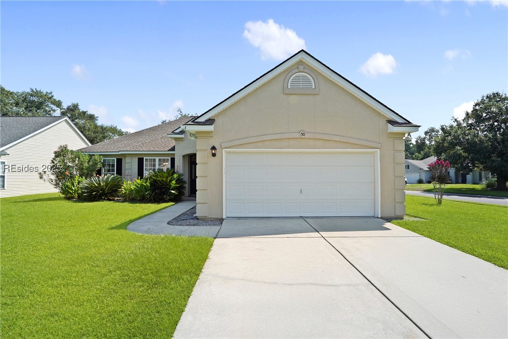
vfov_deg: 72.1
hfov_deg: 95.0
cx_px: 254
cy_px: 170
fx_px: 233
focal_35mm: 16
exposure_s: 1/160
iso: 320
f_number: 9
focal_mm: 16.5
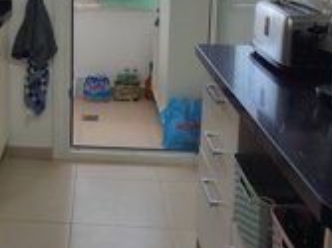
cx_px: 56
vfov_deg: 25.7
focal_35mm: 54
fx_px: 518
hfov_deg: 34.2
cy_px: 4
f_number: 1.9
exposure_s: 1/126
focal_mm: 6.04
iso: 50
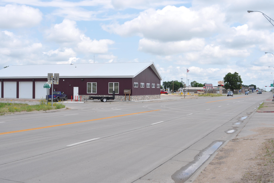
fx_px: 327
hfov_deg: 45.4
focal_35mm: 43
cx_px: 136
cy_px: 91
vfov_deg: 31.2
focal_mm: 28
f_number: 10
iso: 200
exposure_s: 1/400
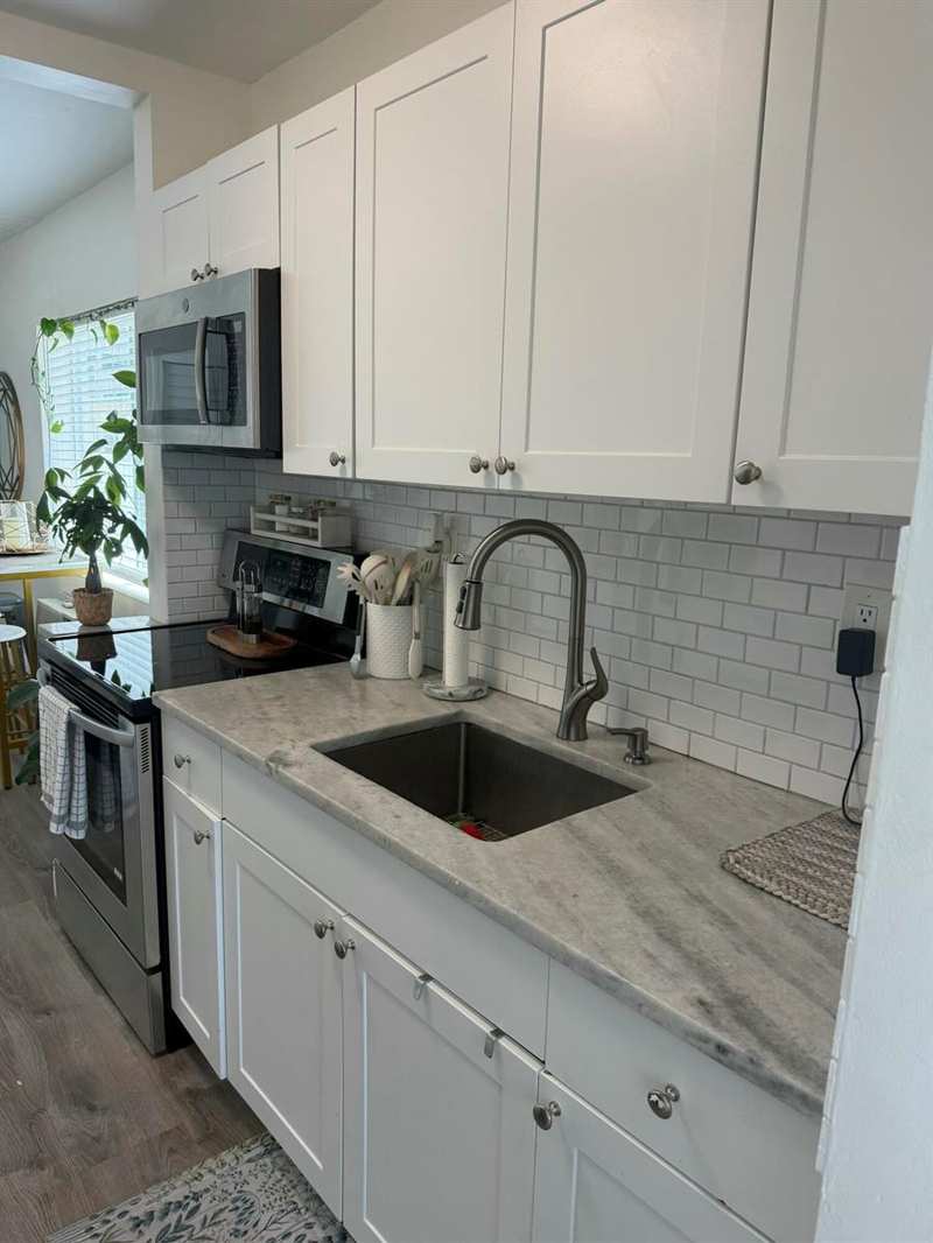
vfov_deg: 71.6
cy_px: 622
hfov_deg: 56.8
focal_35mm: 24
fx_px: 862
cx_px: 466
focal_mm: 6.76
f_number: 1.78
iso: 160
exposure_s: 1/218
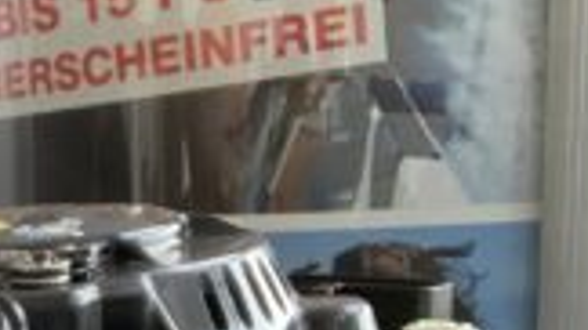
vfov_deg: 10.1
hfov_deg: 17.1
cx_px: -256
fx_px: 1792
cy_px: 519
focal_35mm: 115
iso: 100
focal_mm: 2.87
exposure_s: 1/60
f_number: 2.2
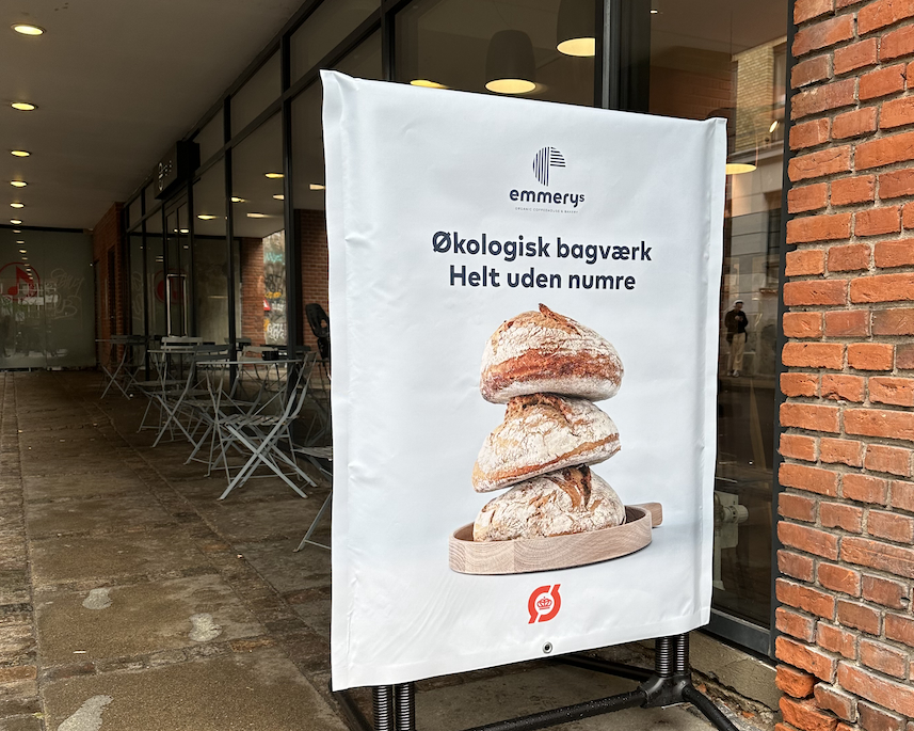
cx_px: 503
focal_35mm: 35
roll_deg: -0.5
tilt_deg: -4.6
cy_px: 414
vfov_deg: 42.1
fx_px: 946
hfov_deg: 51.5
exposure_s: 1/298
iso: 80
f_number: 1.78
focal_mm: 6.86
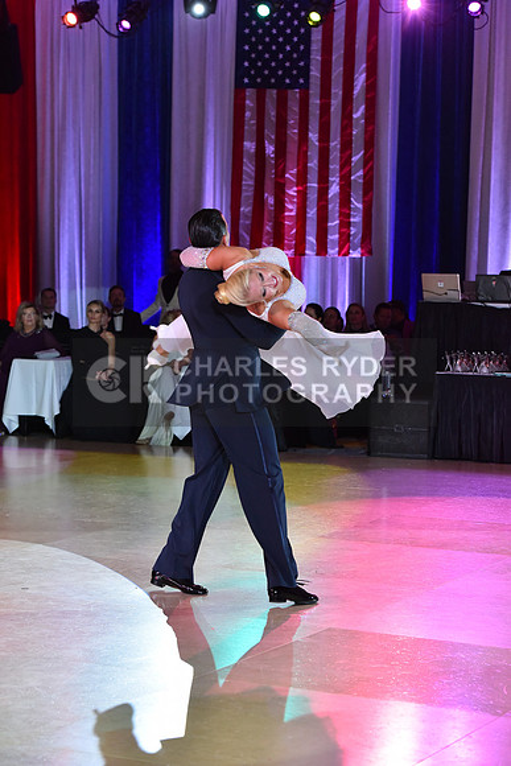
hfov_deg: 14.4
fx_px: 2021
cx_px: 256
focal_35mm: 95
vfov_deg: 21.5
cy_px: 383
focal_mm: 95
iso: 2500
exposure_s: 1/400
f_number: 5
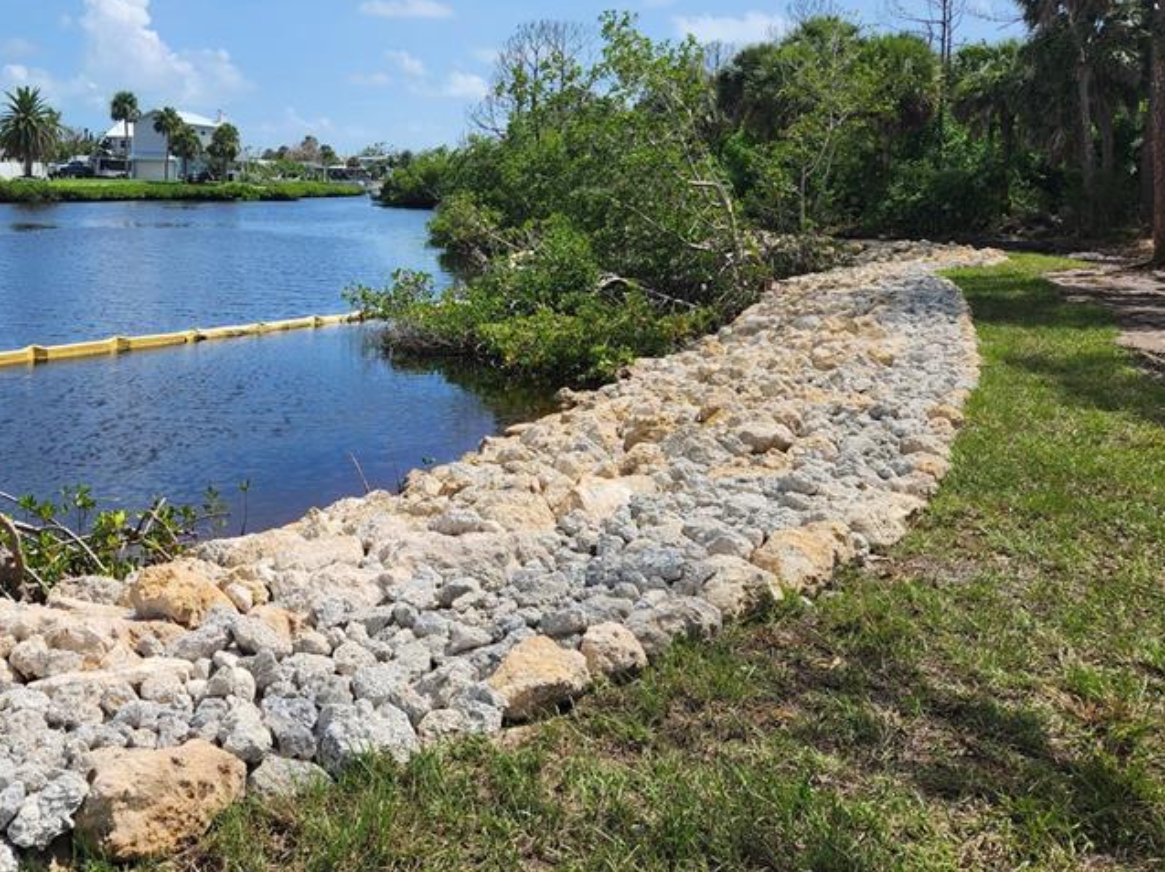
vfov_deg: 38.5
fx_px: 1245
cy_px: 346
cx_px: 364
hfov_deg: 49.1
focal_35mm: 37
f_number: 1.8
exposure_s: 1/2082
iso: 20
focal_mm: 5.4
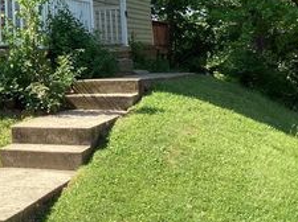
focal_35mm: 69
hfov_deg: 27.1
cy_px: -19
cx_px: 23
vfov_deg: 20.3
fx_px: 593
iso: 25
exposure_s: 1/375
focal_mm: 3.3
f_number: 2.4
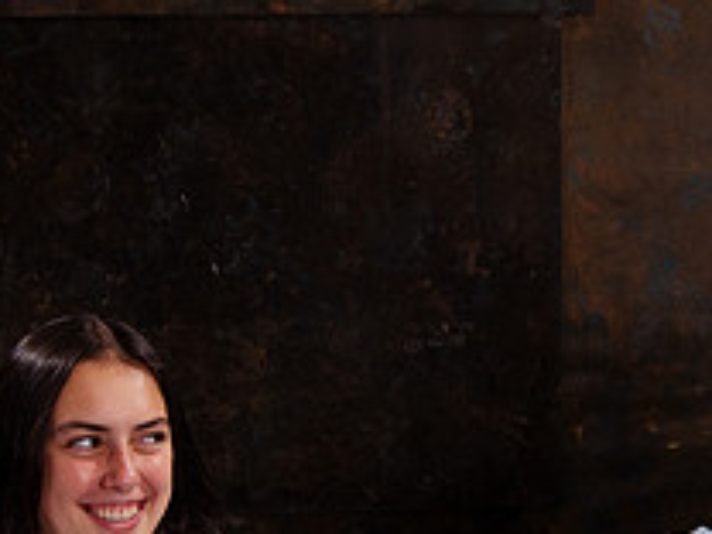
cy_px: 537
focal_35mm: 94
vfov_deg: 15.4
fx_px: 1933
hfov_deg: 20.7
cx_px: 518
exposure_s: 1/160
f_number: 8
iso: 1000
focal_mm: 32
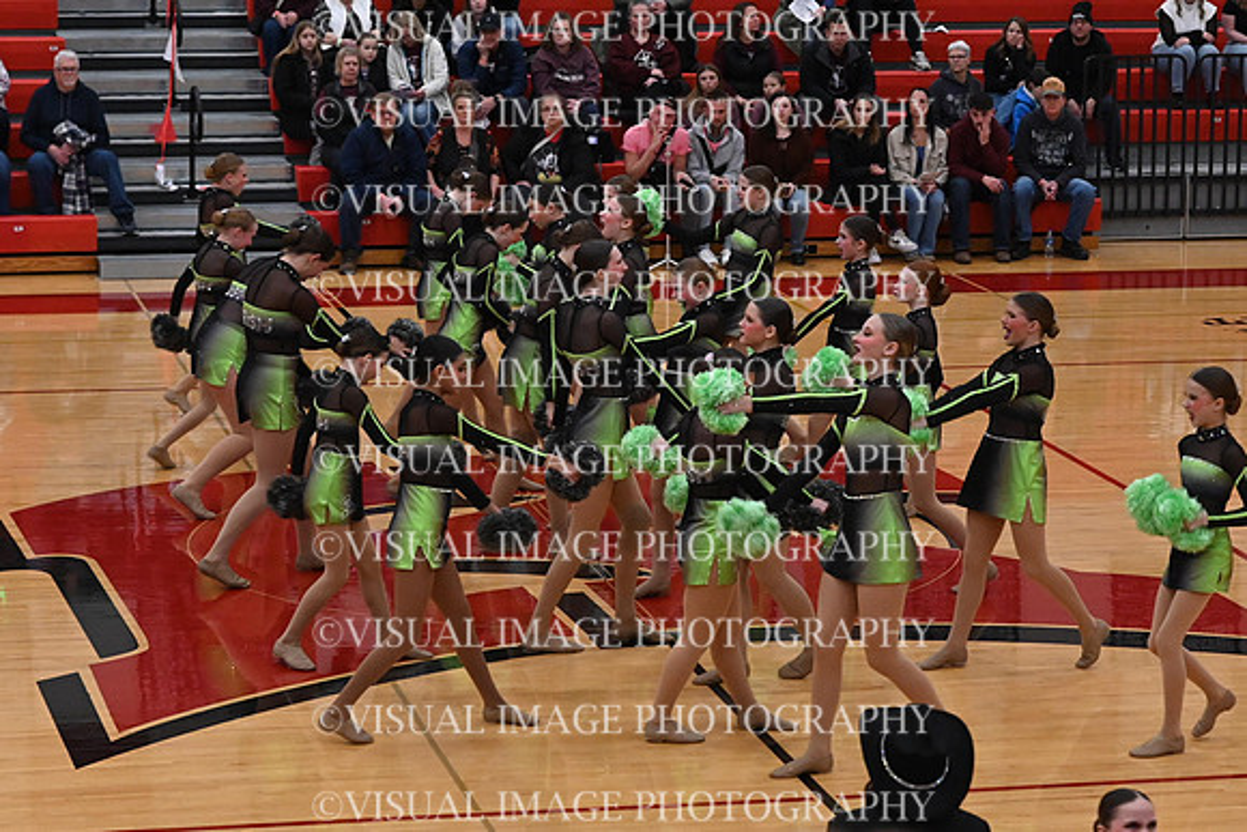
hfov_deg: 19.5
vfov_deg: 13.0
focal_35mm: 105
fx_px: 3638
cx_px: 624
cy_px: 416
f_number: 4
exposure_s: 1/400
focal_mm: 70
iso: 5000
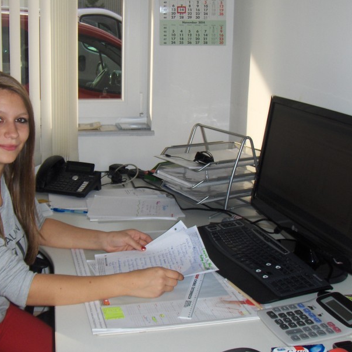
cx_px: 156
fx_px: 587
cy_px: 166
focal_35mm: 51
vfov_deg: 33.4
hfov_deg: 33.4
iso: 100
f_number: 3.5
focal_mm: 6.5
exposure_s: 1/345
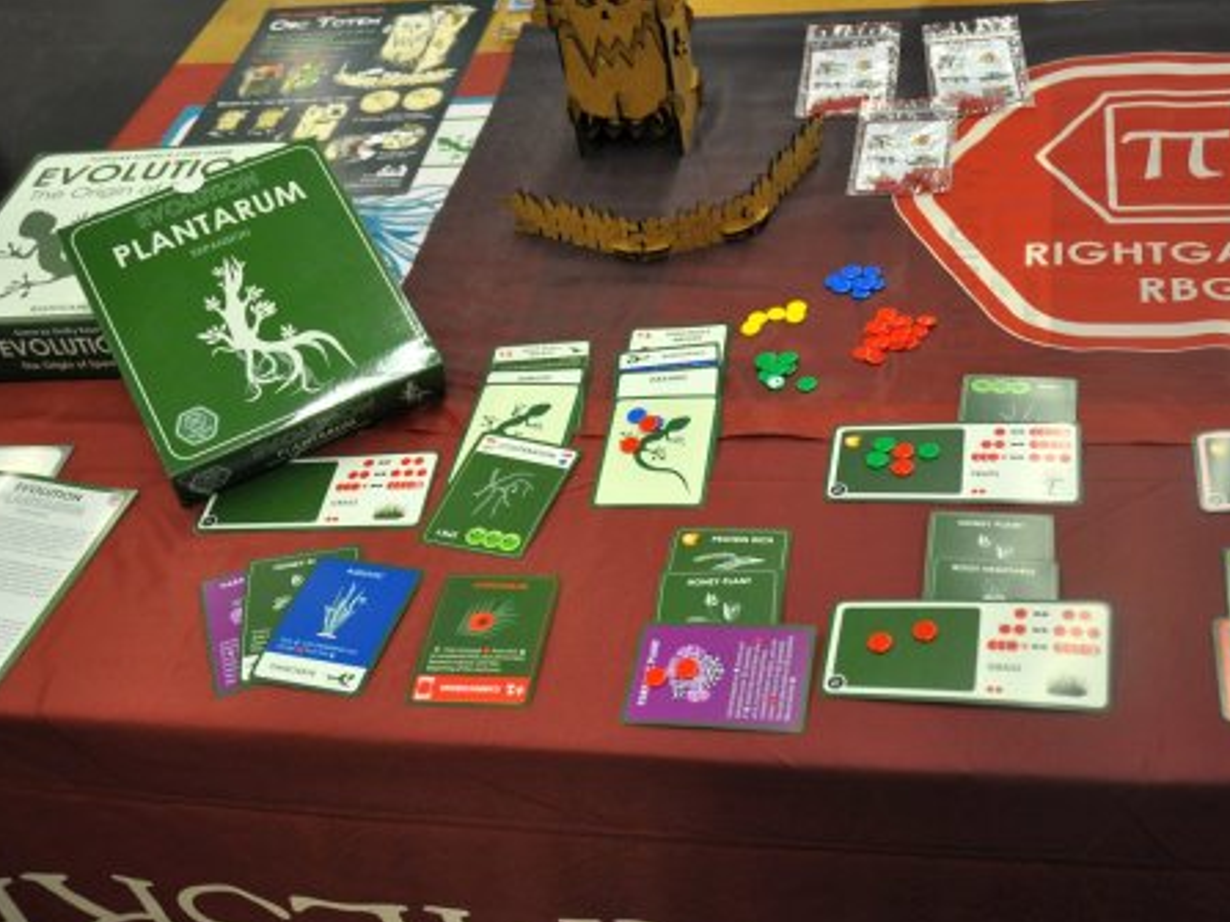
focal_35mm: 45
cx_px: 691
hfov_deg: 42.4
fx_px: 1583
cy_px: 465
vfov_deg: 32.5
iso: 800
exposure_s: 1/50
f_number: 3.8
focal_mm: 27
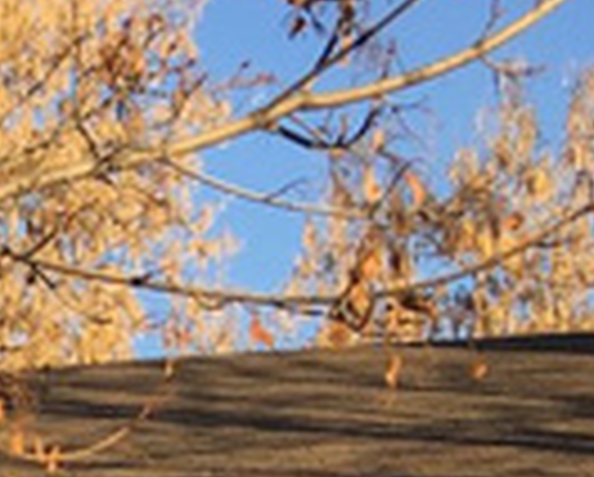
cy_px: 1012
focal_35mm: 137
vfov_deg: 10.3
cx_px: -747
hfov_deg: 11.9
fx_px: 2412
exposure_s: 1/651
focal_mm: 4.15
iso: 25
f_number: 2.2
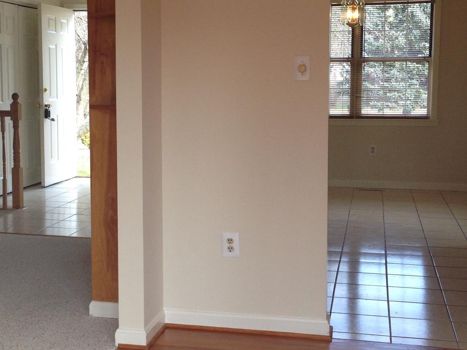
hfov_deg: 32.6
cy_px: 155
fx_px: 796
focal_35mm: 59
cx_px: 188
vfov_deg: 24.8
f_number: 2.4
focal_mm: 4.12
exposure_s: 1/120
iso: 64
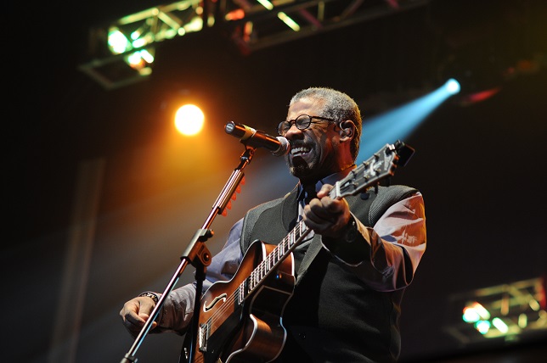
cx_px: 274
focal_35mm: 128
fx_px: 1935
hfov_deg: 16.1
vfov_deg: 10.7
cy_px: 182
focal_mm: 85
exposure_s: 1/100
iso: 640
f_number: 2.8
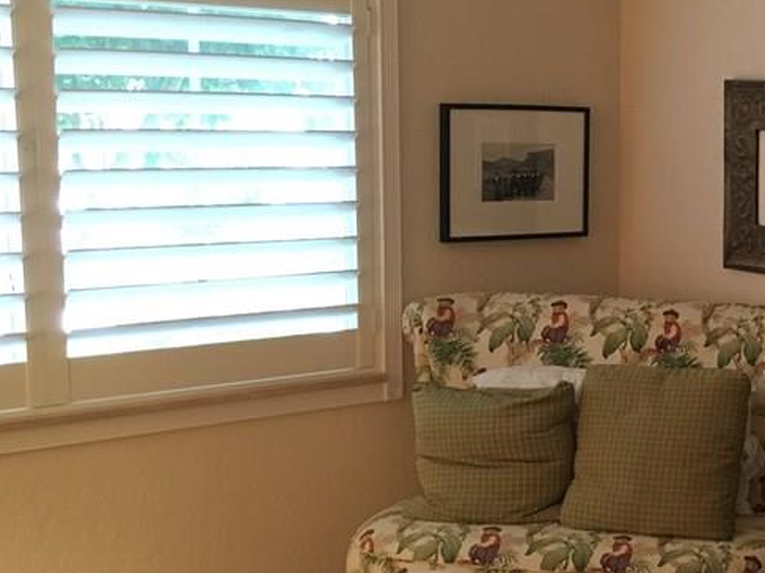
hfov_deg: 29.3
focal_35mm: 61
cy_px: 265
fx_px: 1348
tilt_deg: -4.9
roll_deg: -1.7
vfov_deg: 24.0
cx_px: 789
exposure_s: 1/30
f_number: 2.2
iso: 160
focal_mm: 4.15
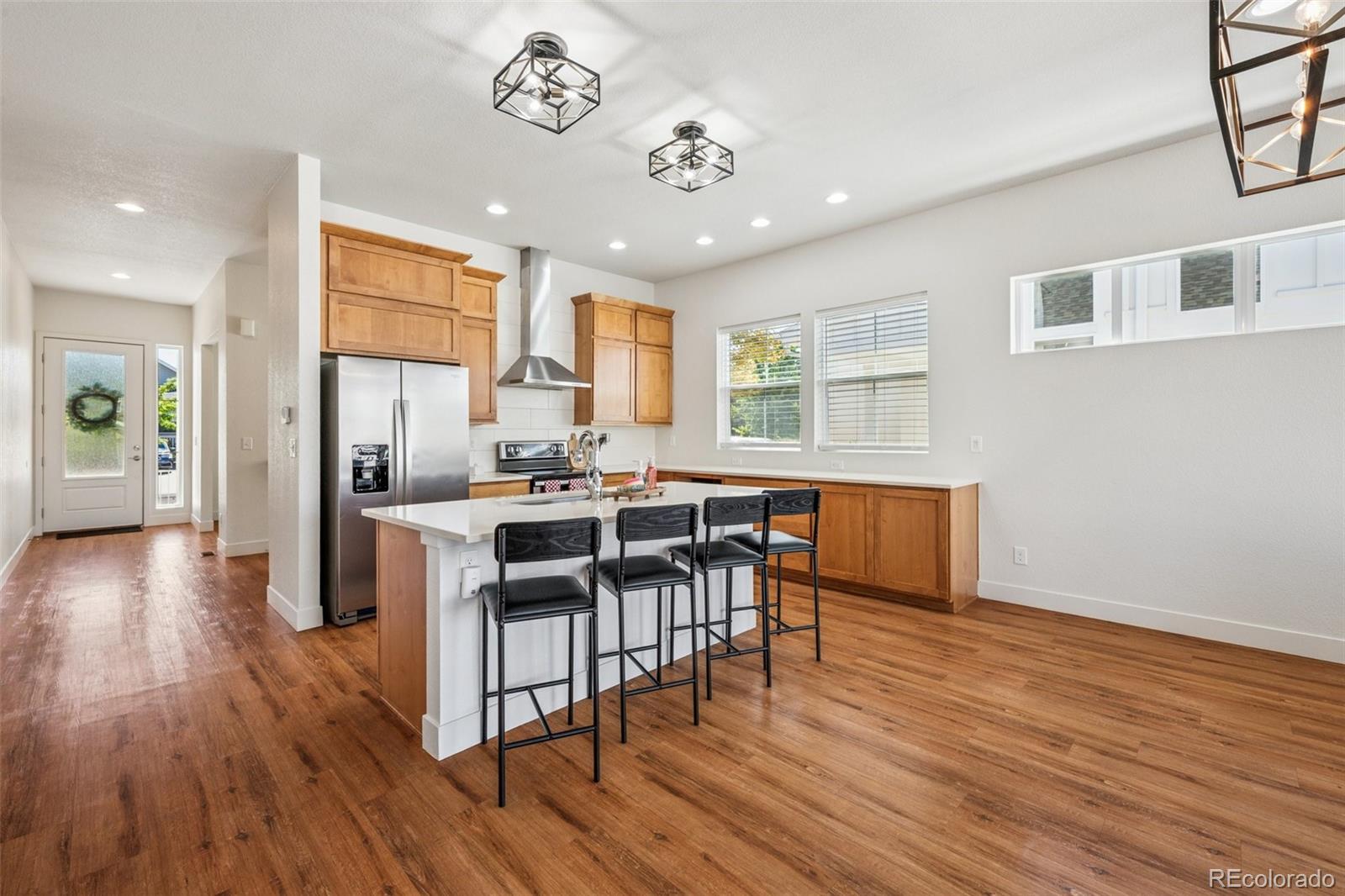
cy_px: 448
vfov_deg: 77.3
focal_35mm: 15
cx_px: 672
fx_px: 560
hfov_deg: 100.4
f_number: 11
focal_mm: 15
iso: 800
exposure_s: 1/25
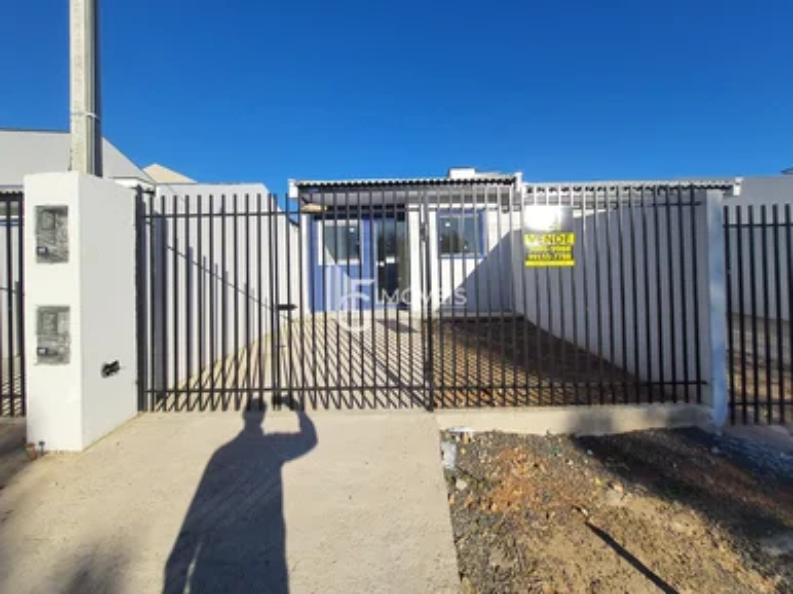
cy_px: 297
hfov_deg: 106.2
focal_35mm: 13
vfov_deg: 89.9
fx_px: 298
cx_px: 396
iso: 50
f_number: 2.2
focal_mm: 1.74
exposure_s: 1/1324
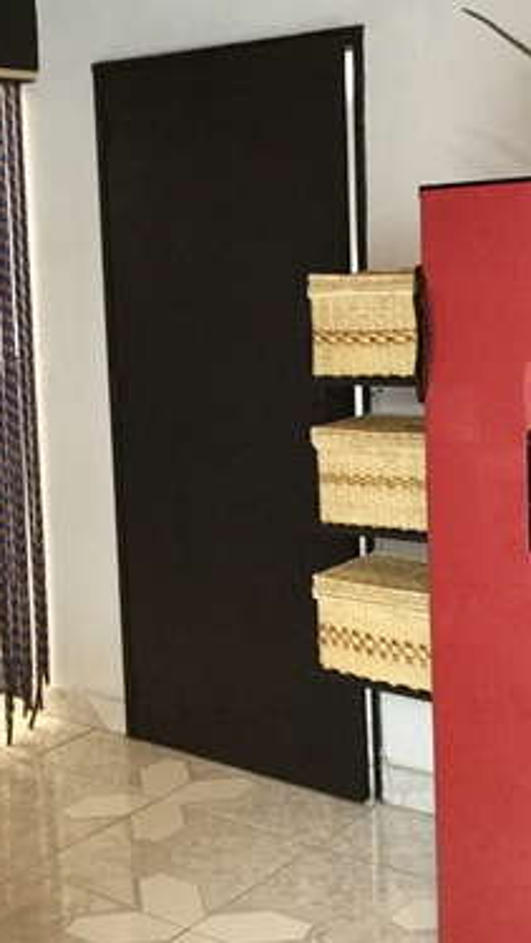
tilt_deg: -4.9
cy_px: 372
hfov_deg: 22.1
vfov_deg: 38.3
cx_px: 174
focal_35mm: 54
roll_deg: +3.5
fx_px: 1351
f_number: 2.4
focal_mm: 3.3
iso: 200
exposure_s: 1/30
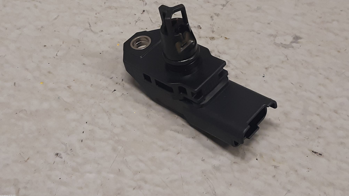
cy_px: 63
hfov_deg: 66.1
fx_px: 268
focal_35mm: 29
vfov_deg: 39.6
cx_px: 176
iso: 100
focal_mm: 3.93
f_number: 1.7
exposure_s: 1/50
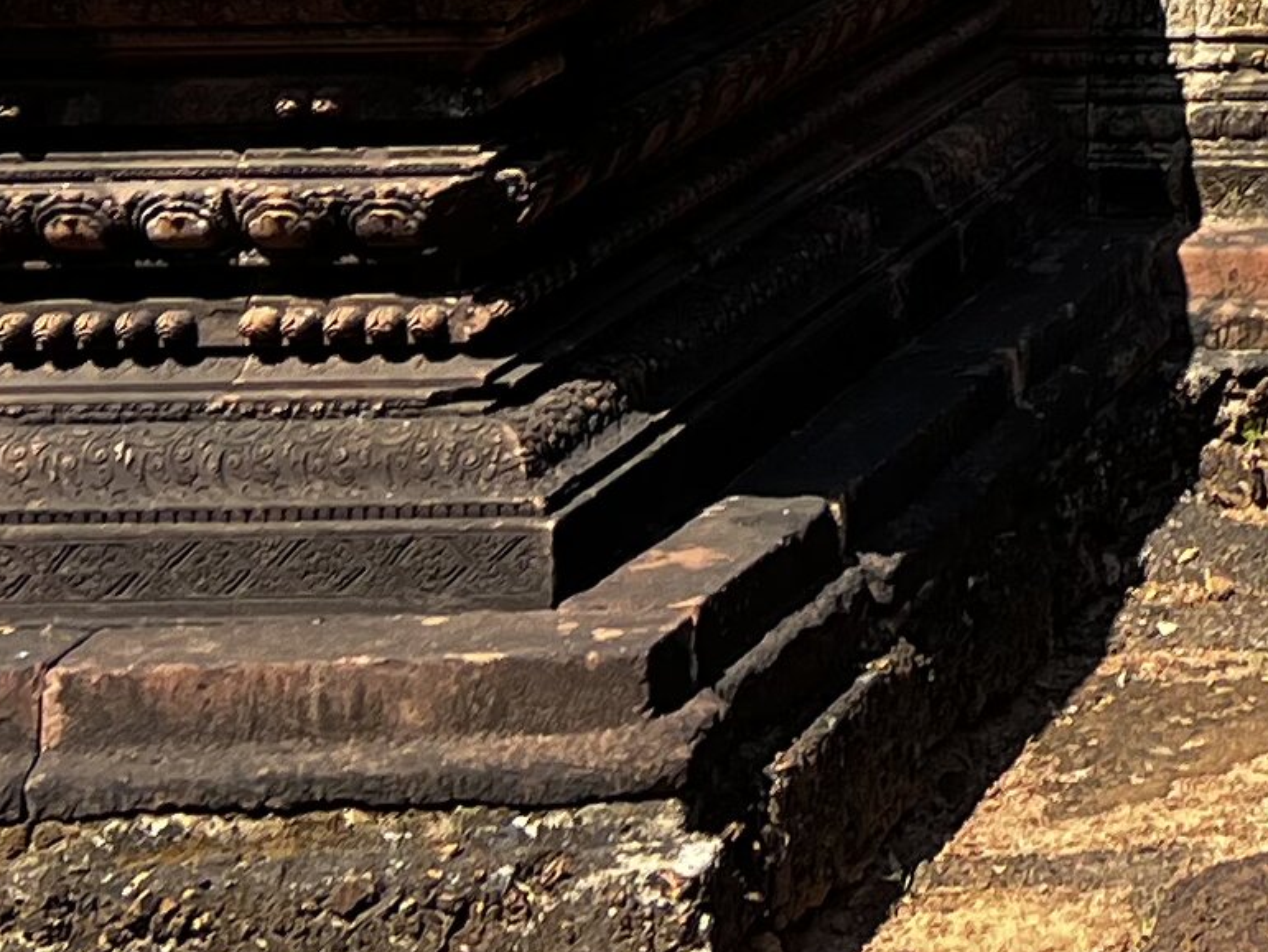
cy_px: -1066
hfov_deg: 13.0
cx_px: 2371
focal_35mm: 135
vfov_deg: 10.0
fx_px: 4947
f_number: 1.5
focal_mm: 5.7
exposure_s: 1/1575
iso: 50
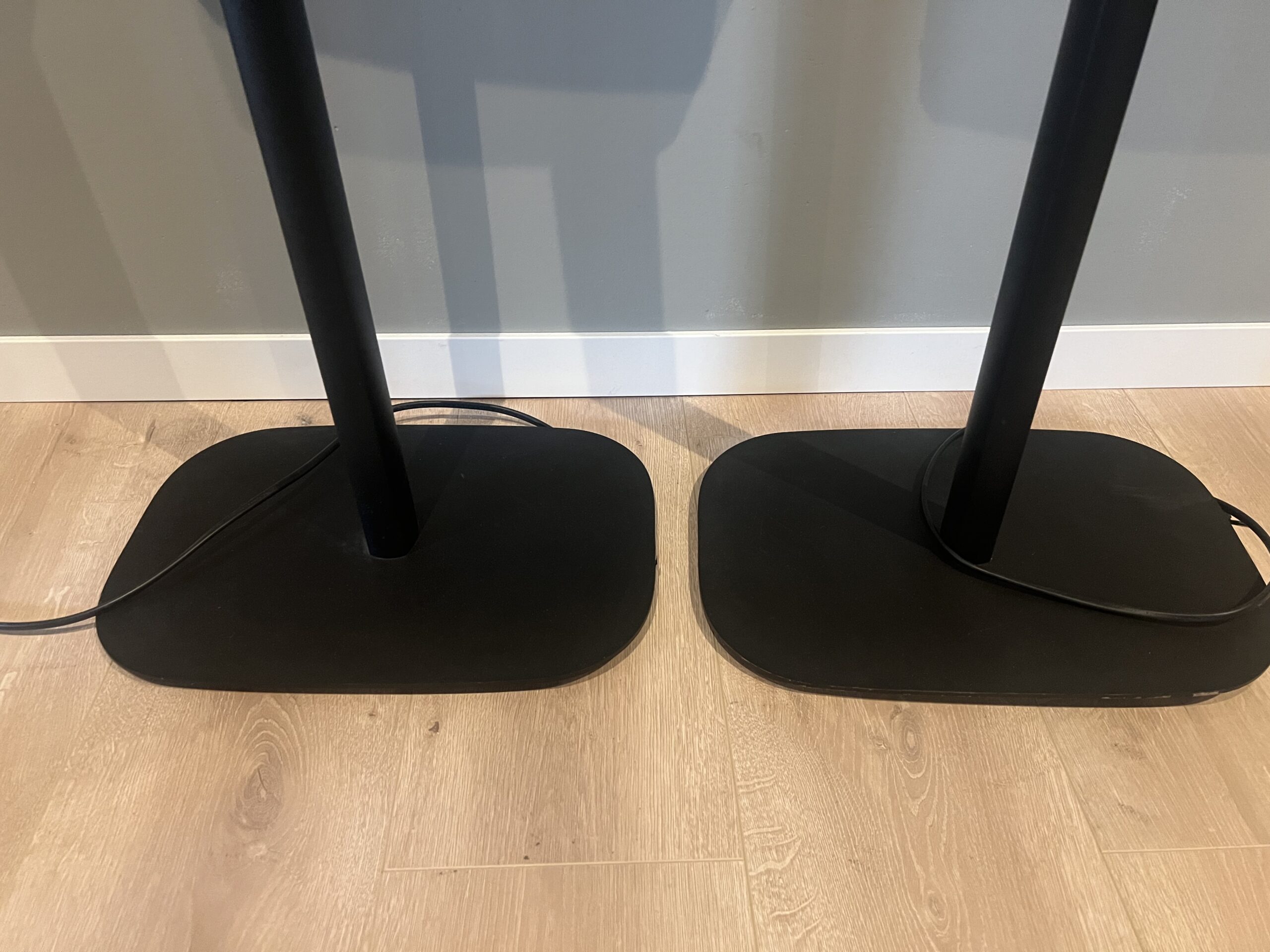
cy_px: 476
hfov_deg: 67.3
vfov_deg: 53.1
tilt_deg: -40.7
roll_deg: -0.7
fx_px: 954
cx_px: 635
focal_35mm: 26
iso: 500
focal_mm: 5.7
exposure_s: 1/48
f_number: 1.5
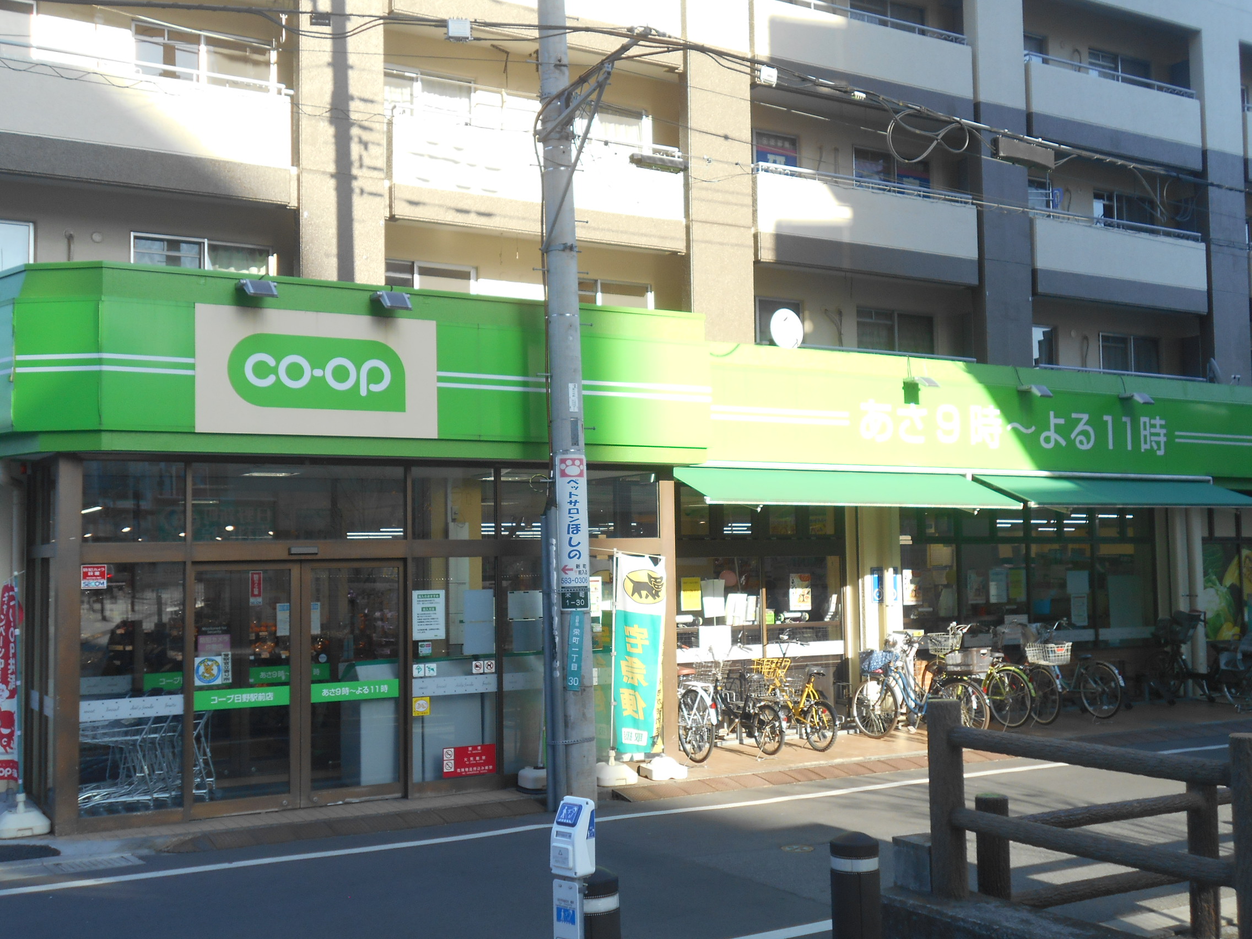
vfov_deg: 36.8
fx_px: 1411
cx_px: 626
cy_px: 470
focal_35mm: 39
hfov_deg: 47.9
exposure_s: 1/200
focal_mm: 6.7
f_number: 3.9
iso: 80
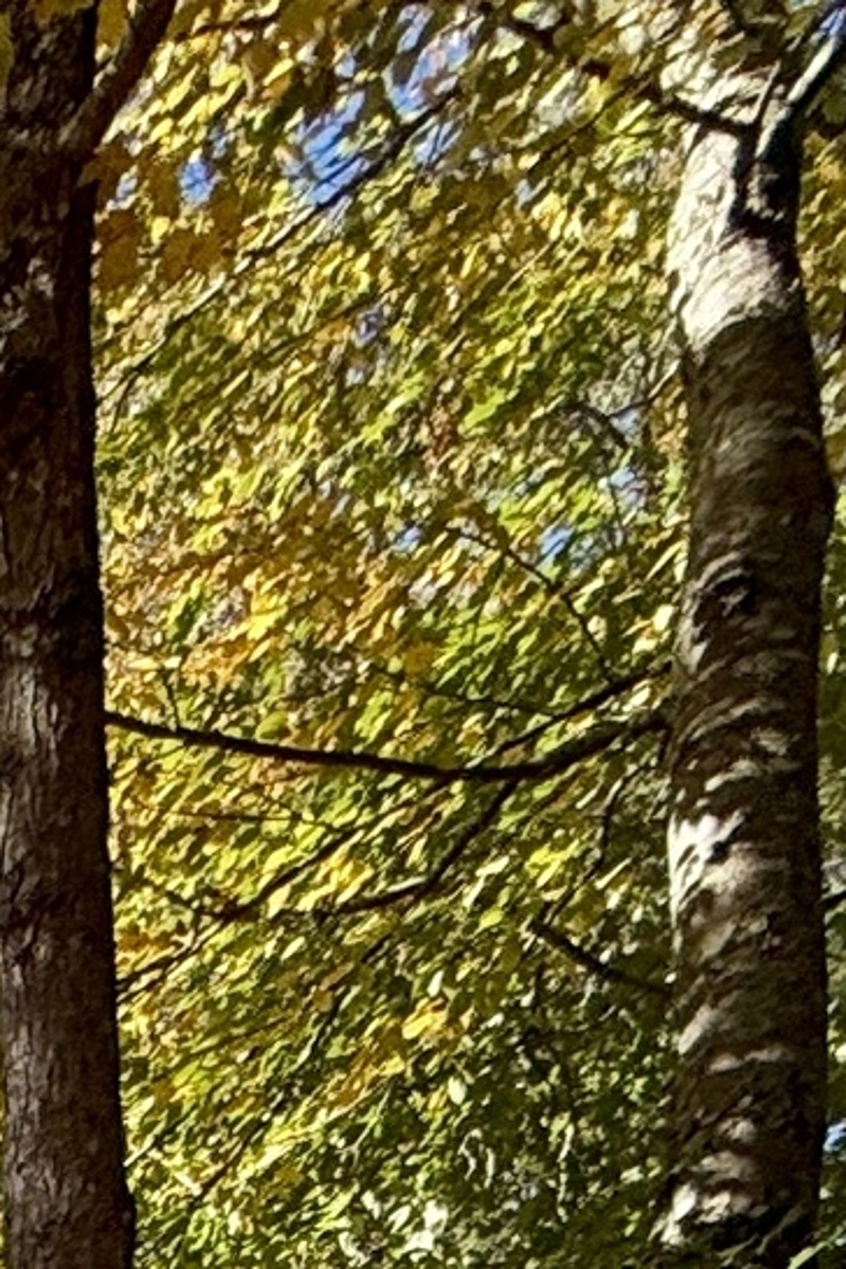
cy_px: 2622
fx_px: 2890
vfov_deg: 17.1
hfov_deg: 11.2
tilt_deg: -1.2
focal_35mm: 82
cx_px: -1618
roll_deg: -1.2
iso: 50
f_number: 2.2
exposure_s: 1/569
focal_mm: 2.22
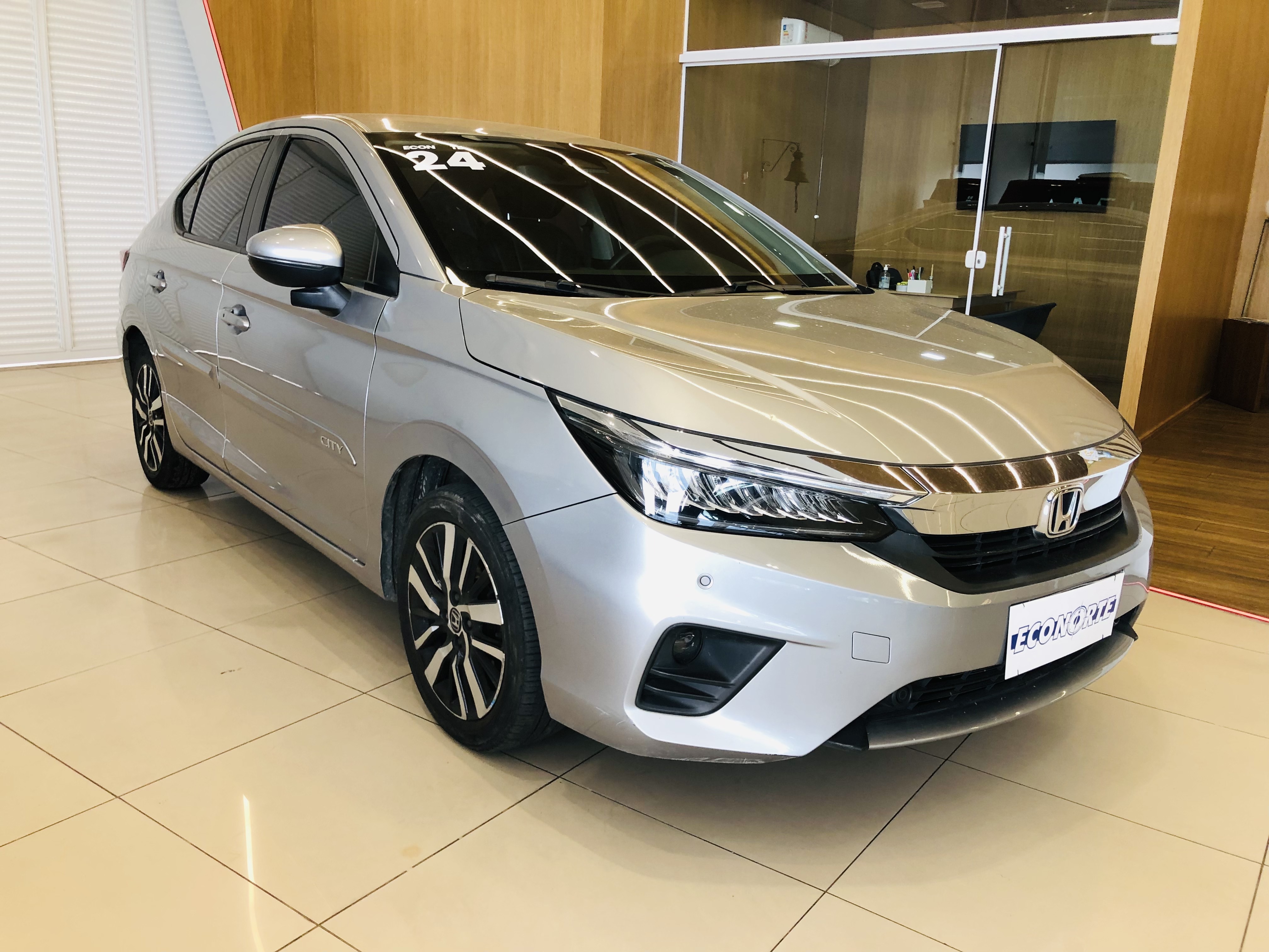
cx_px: 634
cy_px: 476
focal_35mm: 28
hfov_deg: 63.4
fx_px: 1026
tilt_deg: -14.9
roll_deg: -2.5
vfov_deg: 49.7
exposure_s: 1/30
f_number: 1.8
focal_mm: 3.99
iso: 32
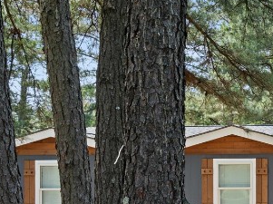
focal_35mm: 70
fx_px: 551
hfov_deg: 22.2
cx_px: 424
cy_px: 179
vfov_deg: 20.6
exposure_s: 1/50
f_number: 8
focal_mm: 19
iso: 400
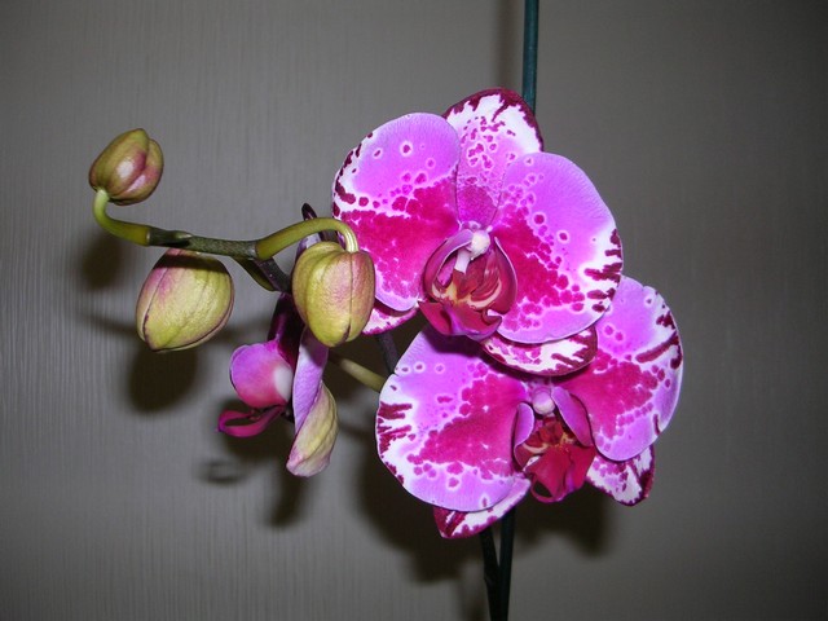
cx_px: 414
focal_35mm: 38
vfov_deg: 37.7
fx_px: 909
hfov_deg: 49.0
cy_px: 310
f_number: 2.8
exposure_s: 1/60.1
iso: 50
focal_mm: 5.8
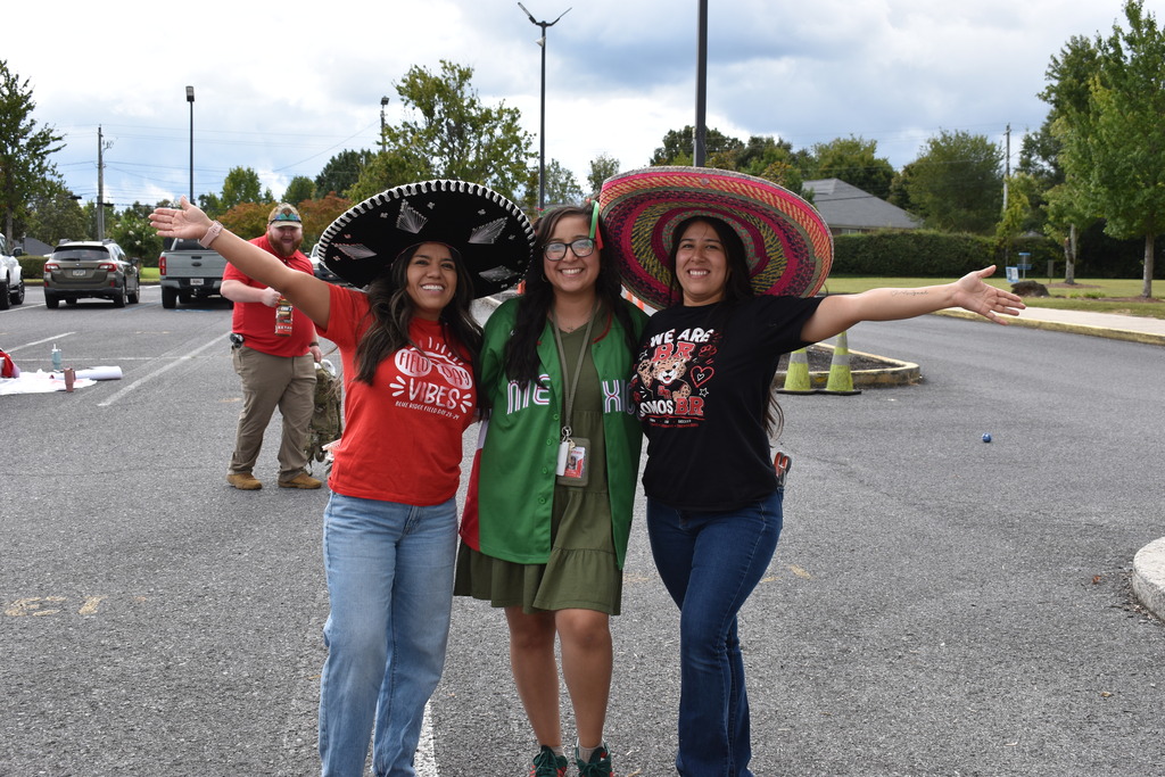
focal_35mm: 44
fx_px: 1408
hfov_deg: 45.0
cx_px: 582
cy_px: 388
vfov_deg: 30.9
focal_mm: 29
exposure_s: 1/320
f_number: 9
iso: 200
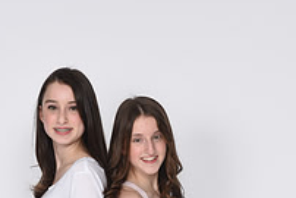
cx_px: 114
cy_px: 311
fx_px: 1135
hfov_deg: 14.8
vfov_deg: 9.6
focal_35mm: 138
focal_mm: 48
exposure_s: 1/100
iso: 160
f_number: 8
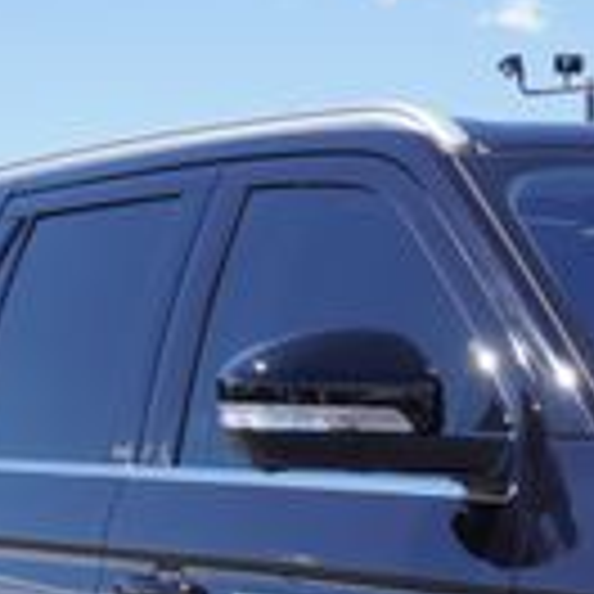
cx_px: 900
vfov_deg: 11.7
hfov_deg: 11.7
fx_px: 2758
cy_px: 900
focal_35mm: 142
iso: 100
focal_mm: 23
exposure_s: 1/200
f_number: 7.1
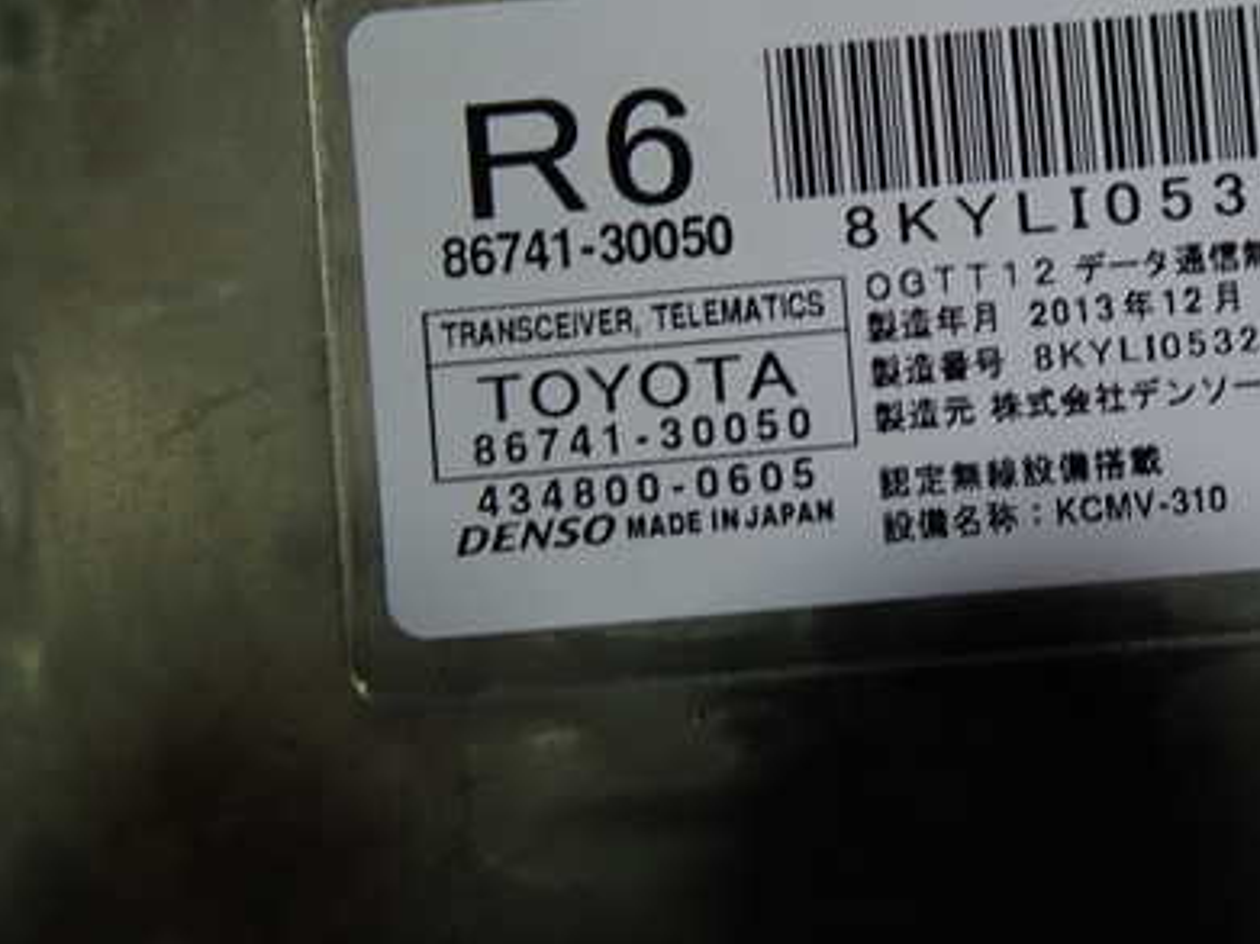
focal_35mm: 46
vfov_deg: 31.4
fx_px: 1674
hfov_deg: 40.0
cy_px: 387
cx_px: 954
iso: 100
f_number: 2.3
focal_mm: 5.4
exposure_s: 1/60
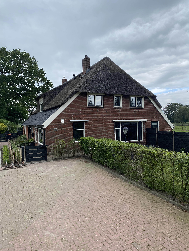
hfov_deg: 53.1
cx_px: 94
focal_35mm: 26
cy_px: 126
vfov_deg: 67.3
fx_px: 189
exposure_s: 1/1193
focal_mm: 4.25
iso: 32
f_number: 1.8
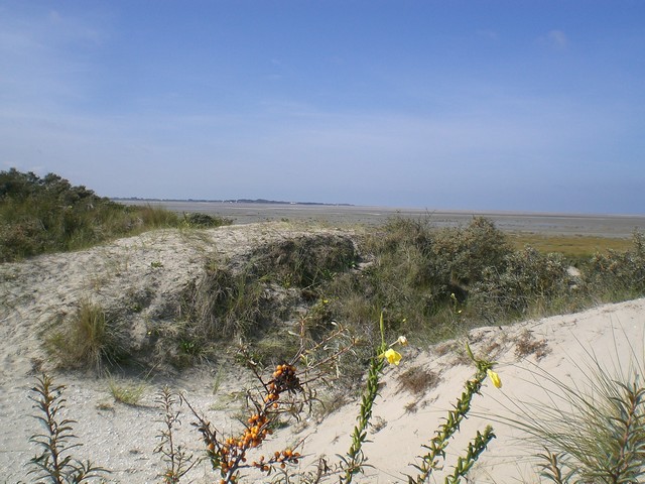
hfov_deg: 49.0
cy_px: 242
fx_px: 708
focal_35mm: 38
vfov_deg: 37.7
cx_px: 322
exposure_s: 1/640
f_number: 4.4
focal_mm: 6.3
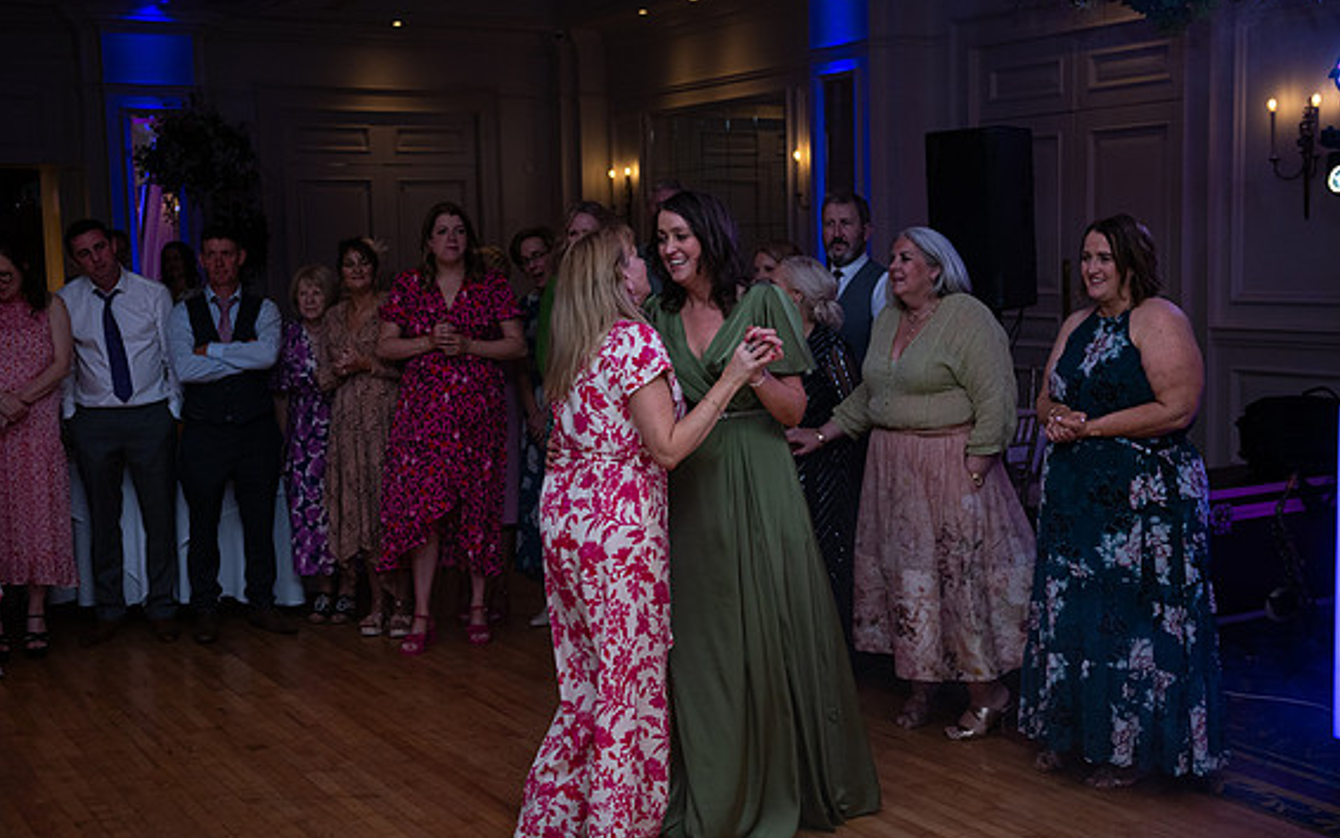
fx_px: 1717
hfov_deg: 42.6
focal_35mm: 47
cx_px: 663
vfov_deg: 27.4
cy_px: 408
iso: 640
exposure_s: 1/160
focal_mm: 45
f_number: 3.5
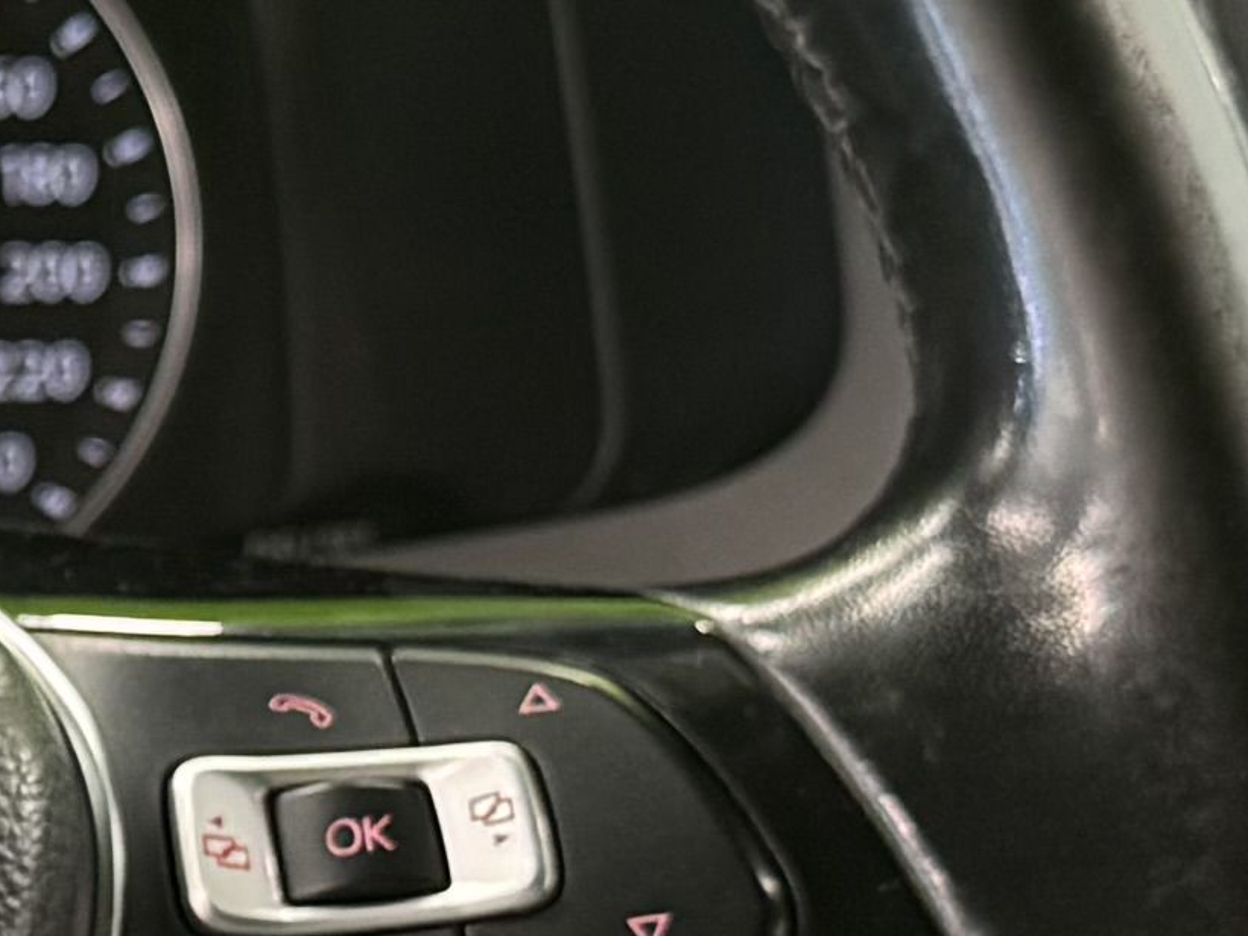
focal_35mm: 167
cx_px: -737
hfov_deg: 11.3
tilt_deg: -22.8
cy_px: 848
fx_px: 6022
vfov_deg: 8.9
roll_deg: -1.0
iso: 250
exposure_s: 1/50
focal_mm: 6.76
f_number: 1.78
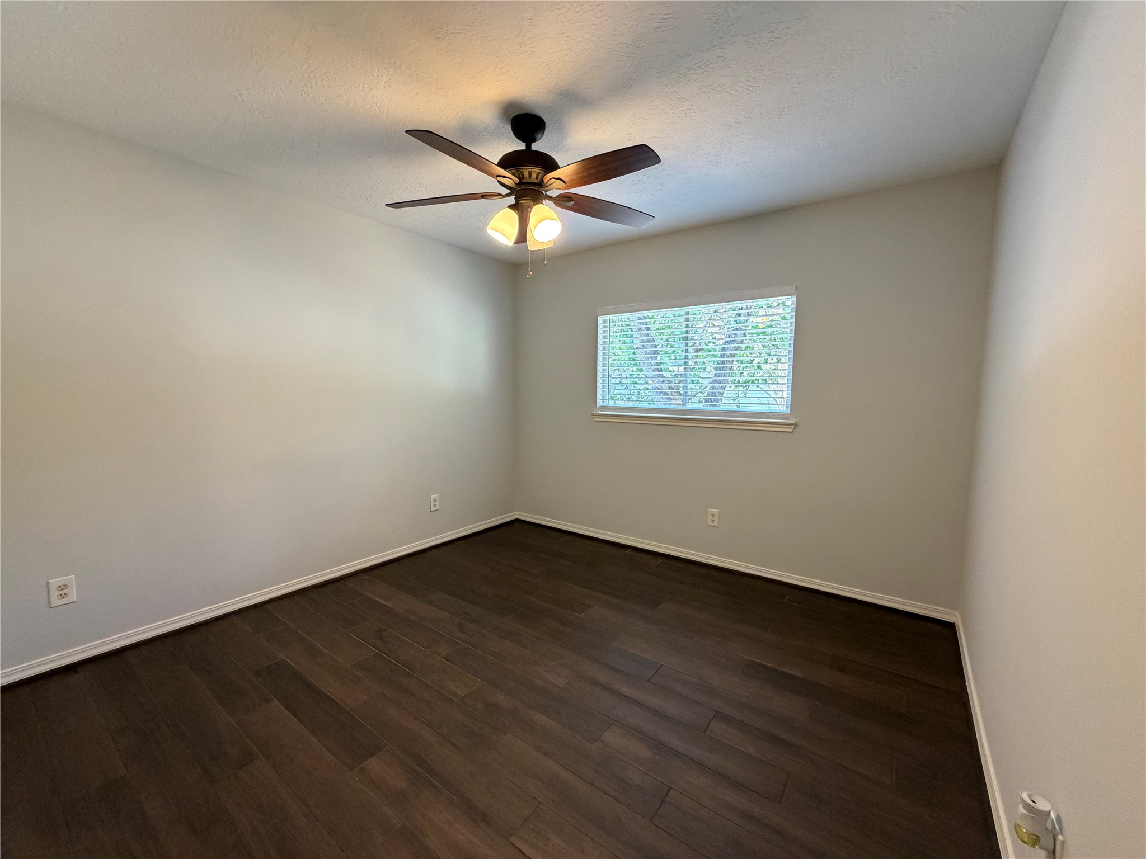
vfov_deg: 85.7
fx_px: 463
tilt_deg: -6.2
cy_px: 430
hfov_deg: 102.1
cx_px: 573
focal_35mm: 14
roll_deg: -0.3
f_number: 2.2
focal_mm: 2.22
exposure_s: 1/60
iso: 320
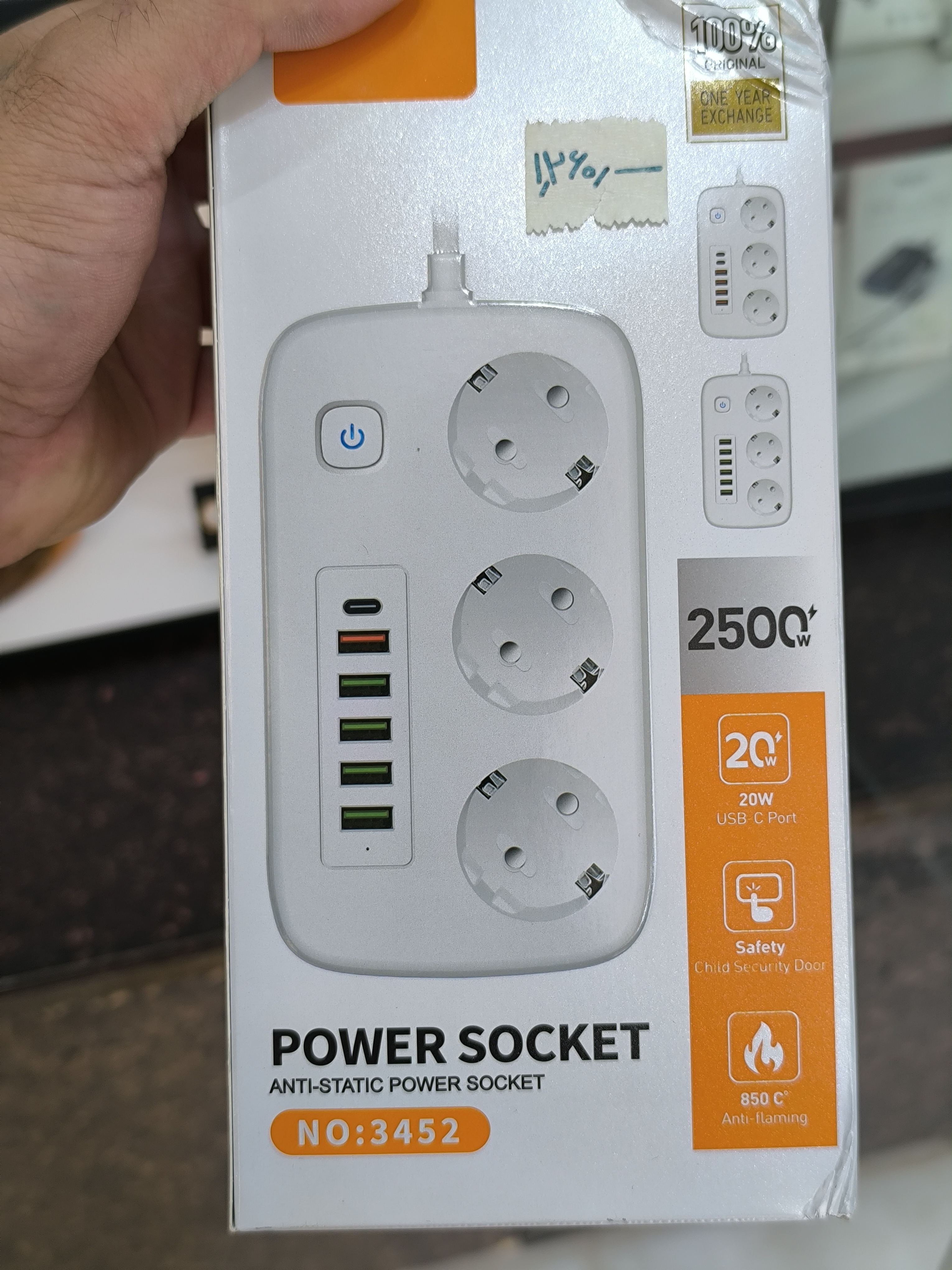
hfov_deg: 31.5
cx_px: 476
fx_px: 1687
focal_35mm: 46
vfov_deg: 41.2
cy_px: 635
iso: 250
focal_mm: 6.14
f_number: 1.65
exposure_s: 1/100
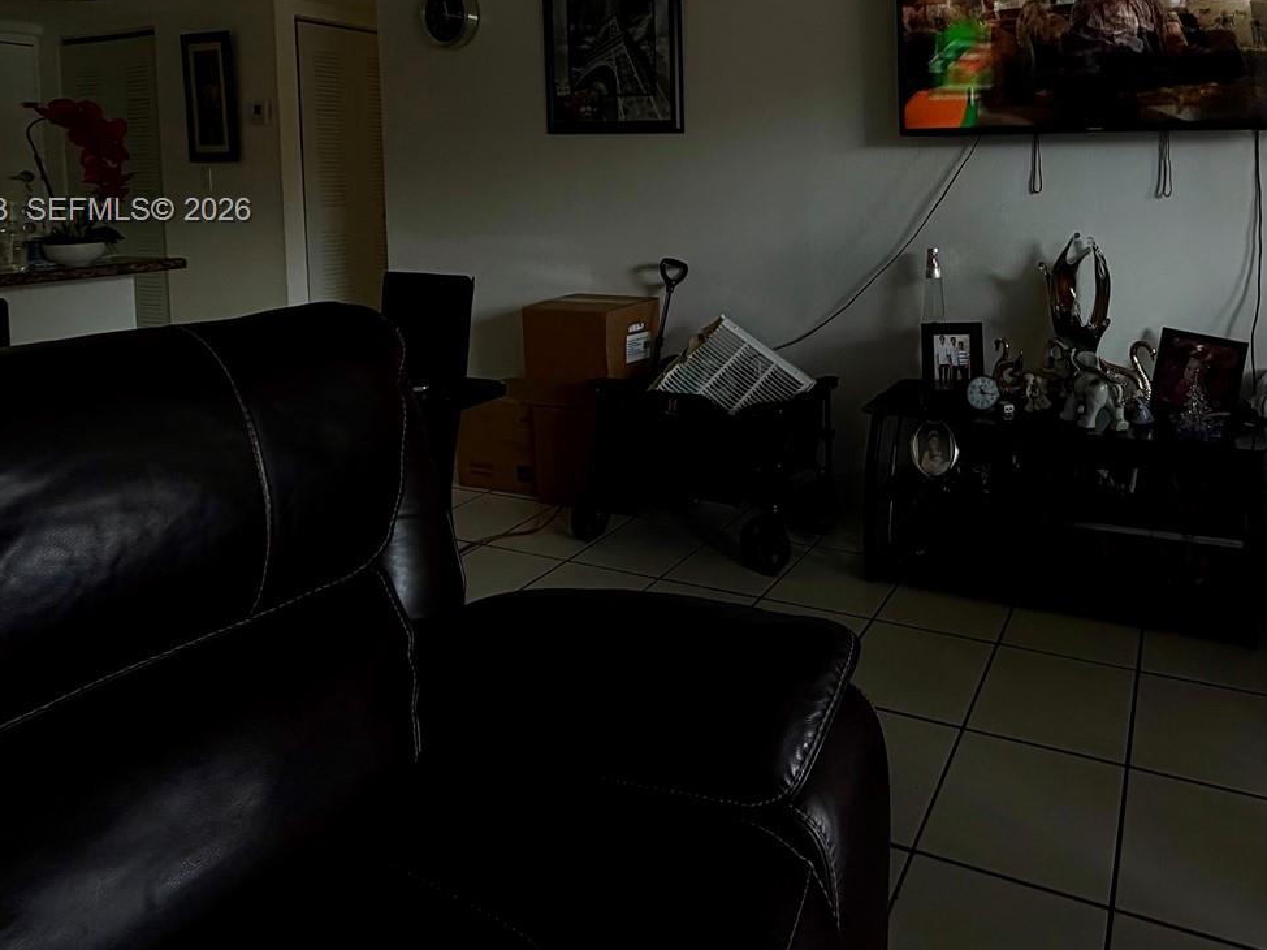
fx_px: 842
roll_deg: +1.1
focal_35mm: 23
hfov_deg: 70.8
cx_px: 887
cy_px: 212
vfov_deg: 55.4
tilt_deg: -2.8
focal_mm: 2.22
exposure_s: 1/121
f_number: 2.2
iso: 80
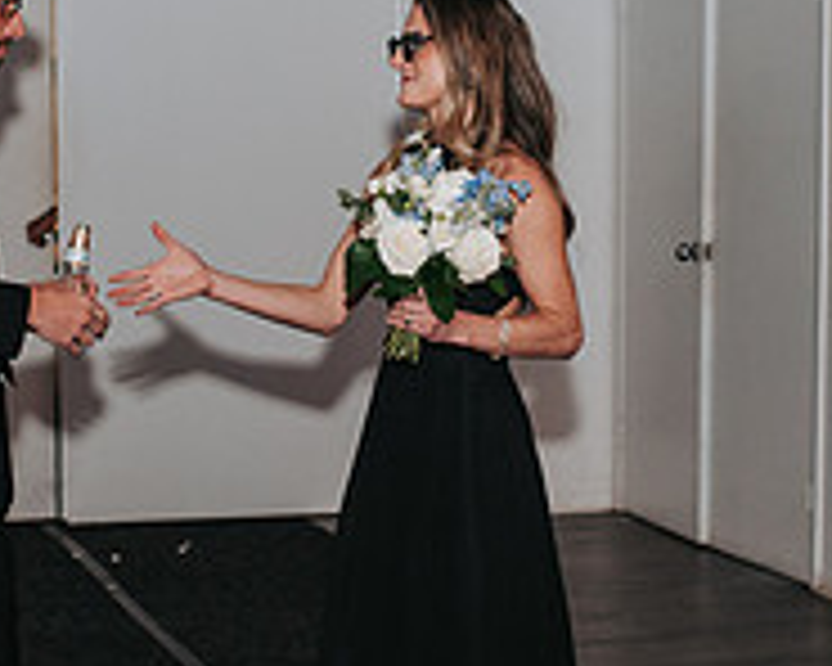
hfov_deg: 16.4
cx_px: 266
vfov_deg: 13.2
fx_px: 2881
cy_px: 271
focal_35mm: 117
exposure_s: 1/200
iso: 1000
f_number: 2.8
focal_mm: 35
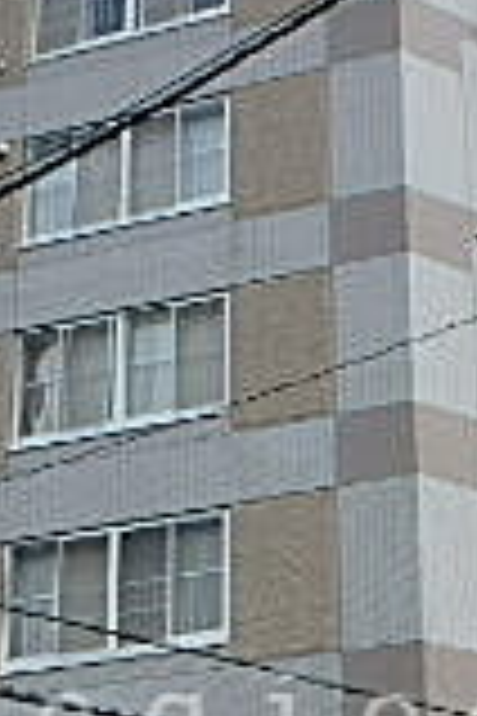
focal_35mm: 88
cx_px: 243
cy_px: 725
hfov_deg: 15.5
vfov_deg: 22.2
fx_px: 1749
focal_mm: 3.7
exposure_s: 1/500
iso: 125
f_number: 6
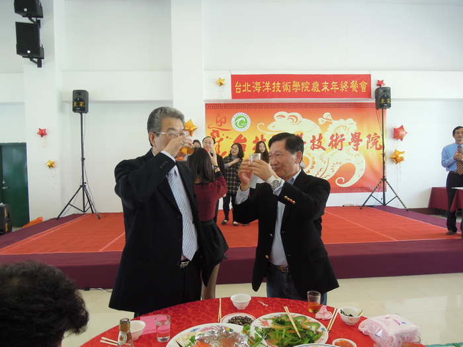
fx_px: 321
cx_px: 232
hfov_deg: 71.6
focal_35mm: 24
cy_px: 174
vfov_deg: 56.8
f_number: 2.8
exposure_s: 1/40
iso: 160
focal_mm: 4.3
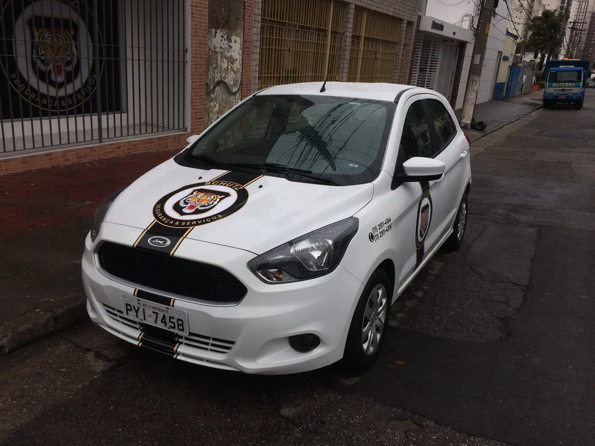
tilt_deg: -21.4
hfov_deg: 61.7
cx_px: 298
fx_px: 498
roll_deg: -5.7
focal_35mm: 29
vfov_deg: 48.2
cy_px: 223
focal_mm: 4.15
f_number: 2.2
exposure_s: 1/1953
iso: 32
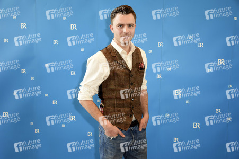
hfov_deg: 43.6
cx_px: 120
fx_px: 299
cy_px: 80
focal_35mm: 45
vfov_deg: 29.8
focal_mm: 30
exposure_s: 1/125
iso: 1000
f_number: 4.5
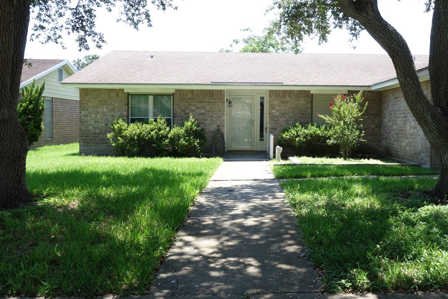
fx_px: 460
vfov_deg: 35.9
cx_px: 265
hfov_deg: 51.6
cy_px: 131
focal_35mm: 37
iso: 125
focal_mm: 11.6
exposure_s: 1/100
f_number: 5.6
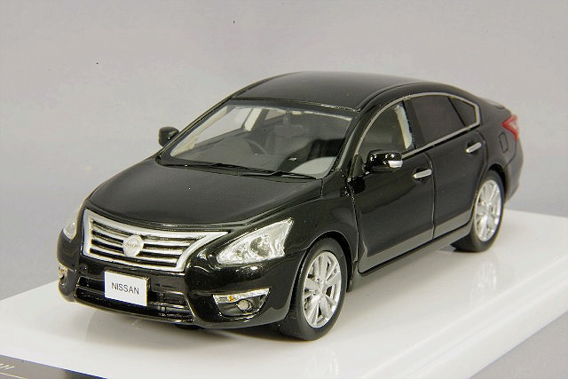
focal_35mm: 112
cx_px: 284
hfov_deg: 18.3
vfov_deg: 12.2
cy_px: 190
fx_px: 1767
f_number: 32
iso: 400
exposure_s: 1
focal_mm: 75
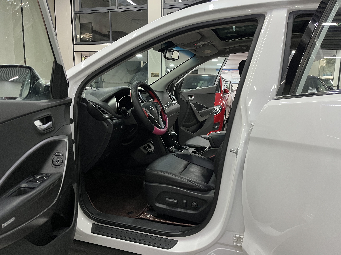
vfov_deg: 53.1
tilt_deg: -10.9
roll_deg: -1.1
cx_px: 170
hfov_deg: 67.3
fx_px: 256
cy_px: 128
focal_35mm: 26
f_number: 1.6
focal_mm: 5.1
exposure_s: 1/50
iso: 320
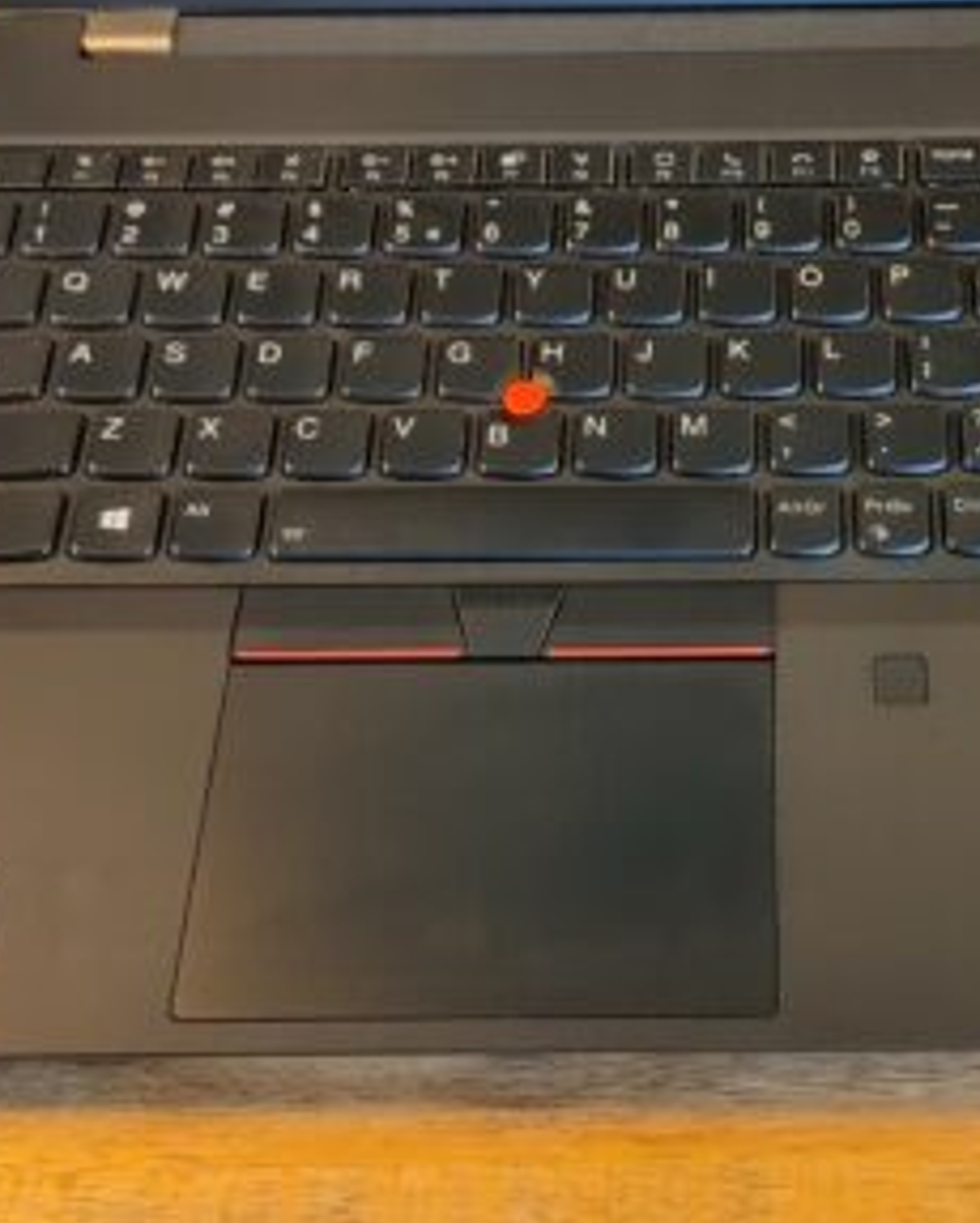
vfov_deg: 35.3
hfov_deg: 28.2
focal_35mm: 53
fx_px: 1919
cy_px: 622
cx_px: 741
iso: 200
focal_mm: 4.81
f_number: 1.8
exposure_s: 1/50
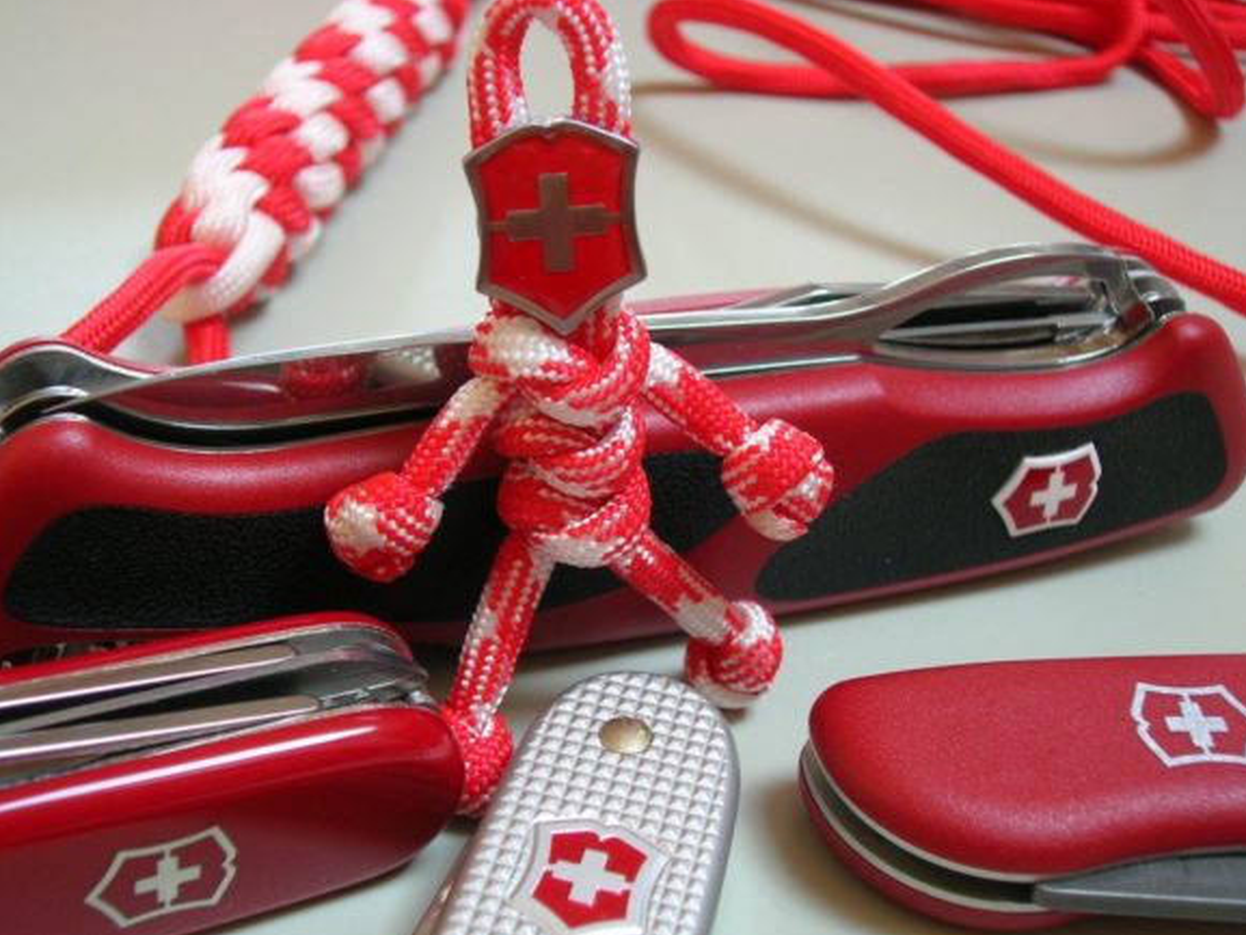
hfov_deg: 37.5
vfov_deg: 28.6
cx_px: 585
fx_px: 1836
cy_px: 484
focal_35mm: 51
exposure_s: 1/14.2
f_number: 3.2
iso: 50
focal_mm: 7.7
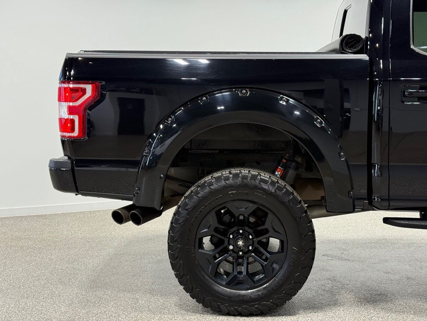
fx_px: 592
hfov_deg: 39.7
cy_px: 160
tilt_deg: -6.0
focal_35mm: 48
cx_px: 214
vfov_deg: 30.3
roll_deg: +0.2
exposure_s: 1/122
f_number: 1.78
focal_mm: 6.76
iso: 80
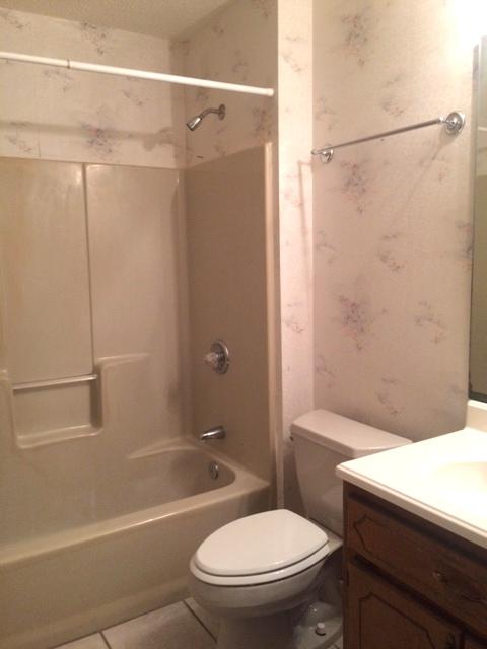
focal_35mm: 29
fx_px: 544
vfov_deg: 61.7
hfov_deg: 48.2
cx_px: 244
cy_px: 324
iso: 160
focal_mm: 4.15
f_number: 2.2
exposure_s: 1/30
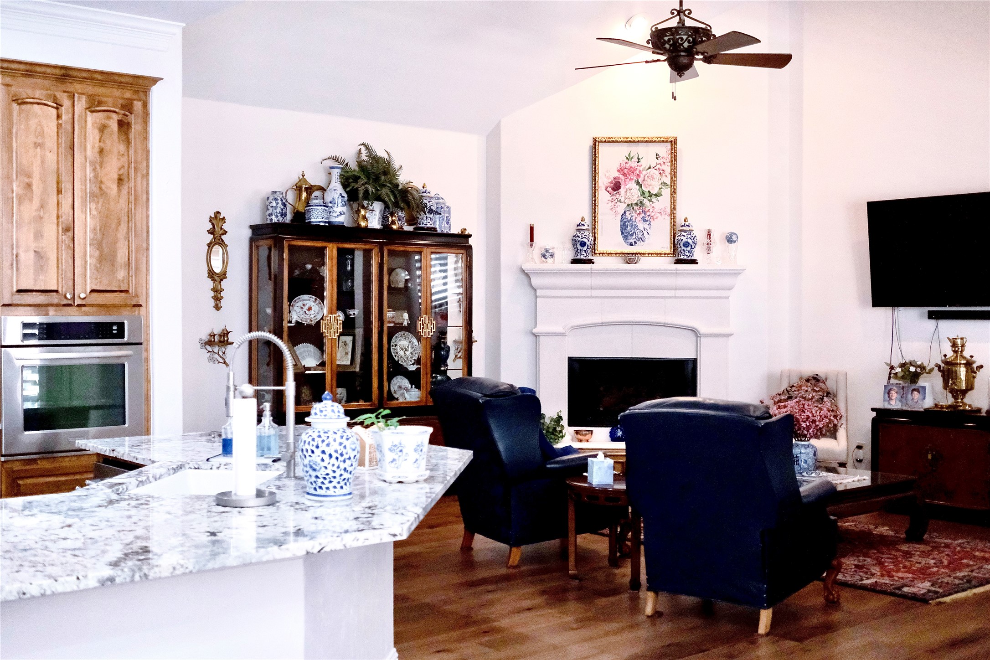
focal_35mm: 41
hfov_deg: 47.4
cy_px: 330
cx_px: 495
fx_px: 1127
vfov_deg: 32.6
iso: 4000
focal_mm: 27
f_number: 2.8
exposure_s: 1/600
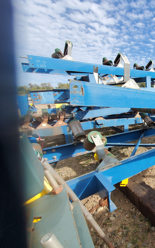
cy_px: 127
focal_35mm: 19
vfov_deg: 88.0
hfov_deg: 49.3
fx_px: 128
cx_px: 159
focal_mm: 1.8
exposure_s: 1/744
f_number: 2.2
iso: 50
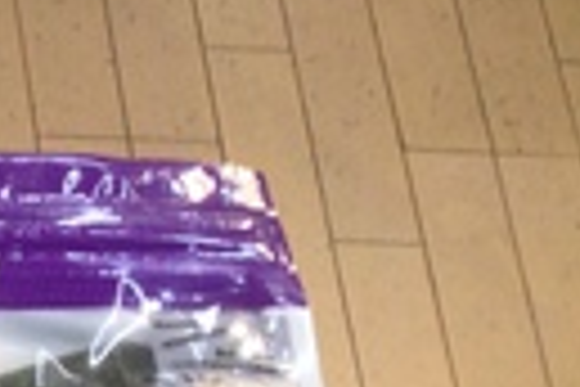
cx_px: -706
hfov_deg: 11.7
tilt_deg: -66.2
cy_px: 914
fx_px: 2416
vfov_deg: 8.4
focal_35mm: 150
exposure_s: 1/60
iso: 32
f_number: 2.4
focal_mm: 3.3
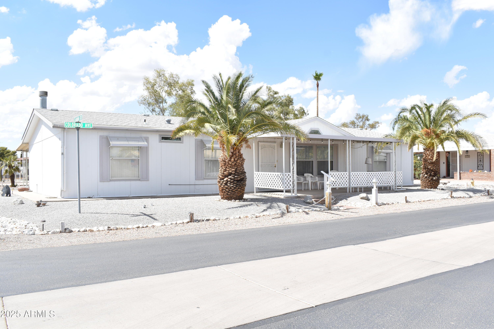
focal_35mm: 32
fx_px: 432
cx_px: 247
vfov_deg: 41.7
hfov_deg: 59.5
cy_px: 164
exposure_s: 1/125
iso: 100
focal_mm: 21
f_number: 10
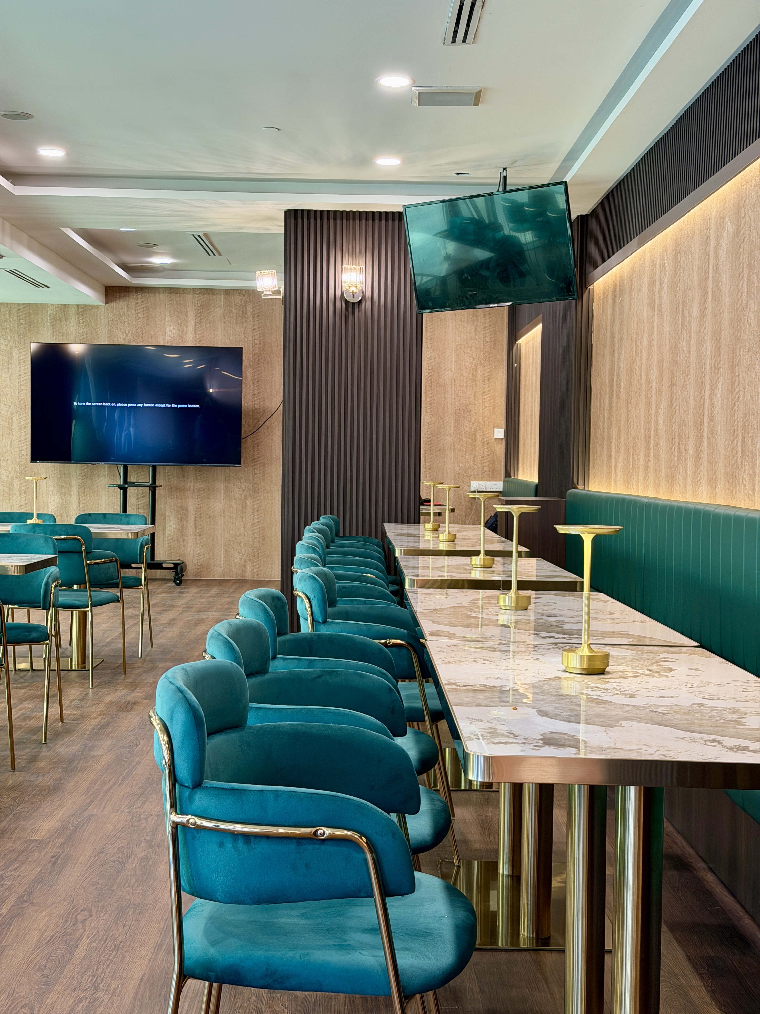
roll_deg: -1.5
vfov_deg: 39.7
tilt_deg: -1.3
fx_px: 1405
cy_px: 507
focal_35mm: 48
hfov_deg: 30.3
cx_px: 380
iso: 160
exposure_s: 1/50
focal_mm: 6.76
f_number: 1.78
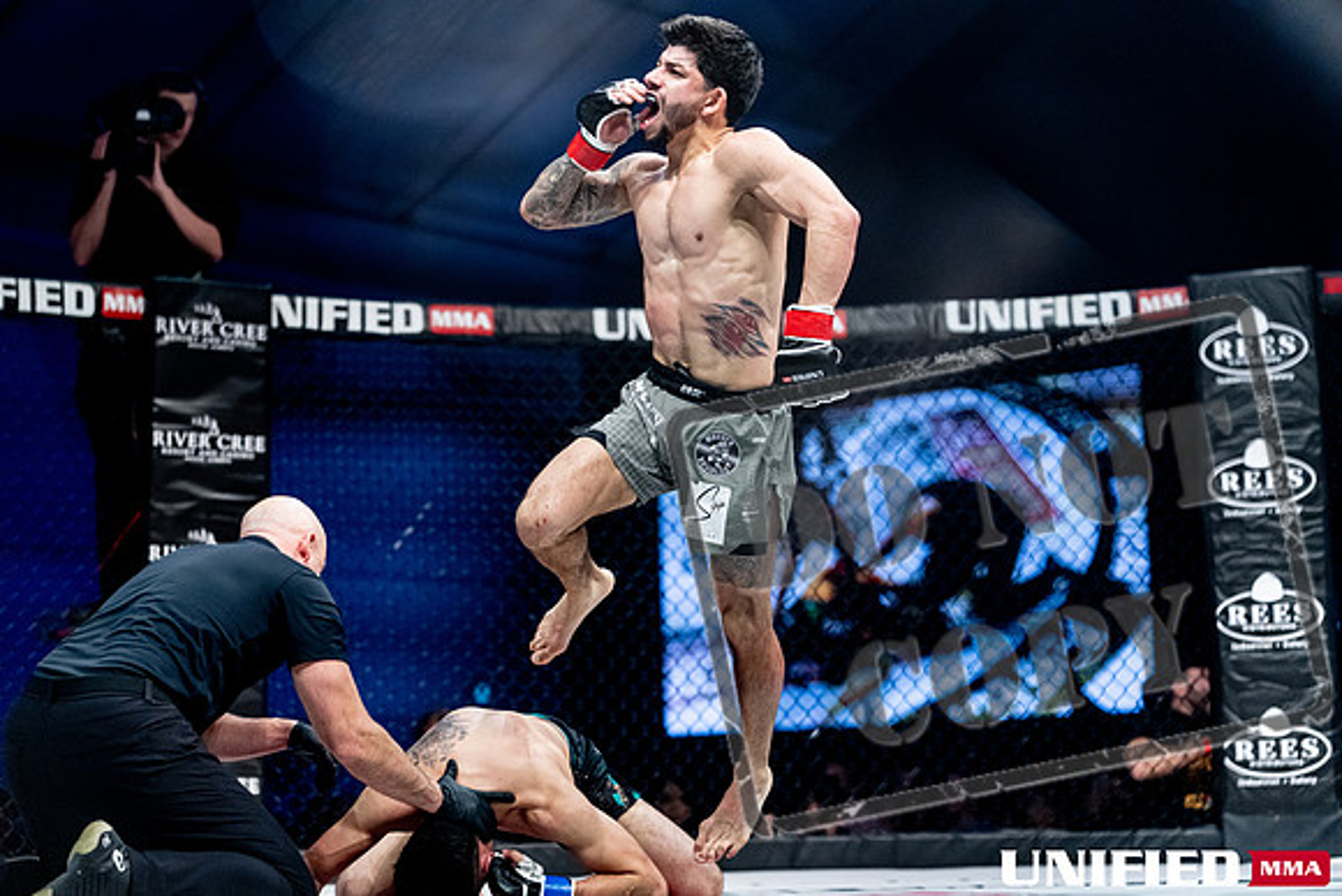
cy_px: 448
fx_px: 2610
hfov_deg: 28.8
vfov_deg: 19.5
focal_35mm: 70
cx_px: 671
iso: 3200
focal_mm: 70
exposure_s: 1/1250
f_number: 2
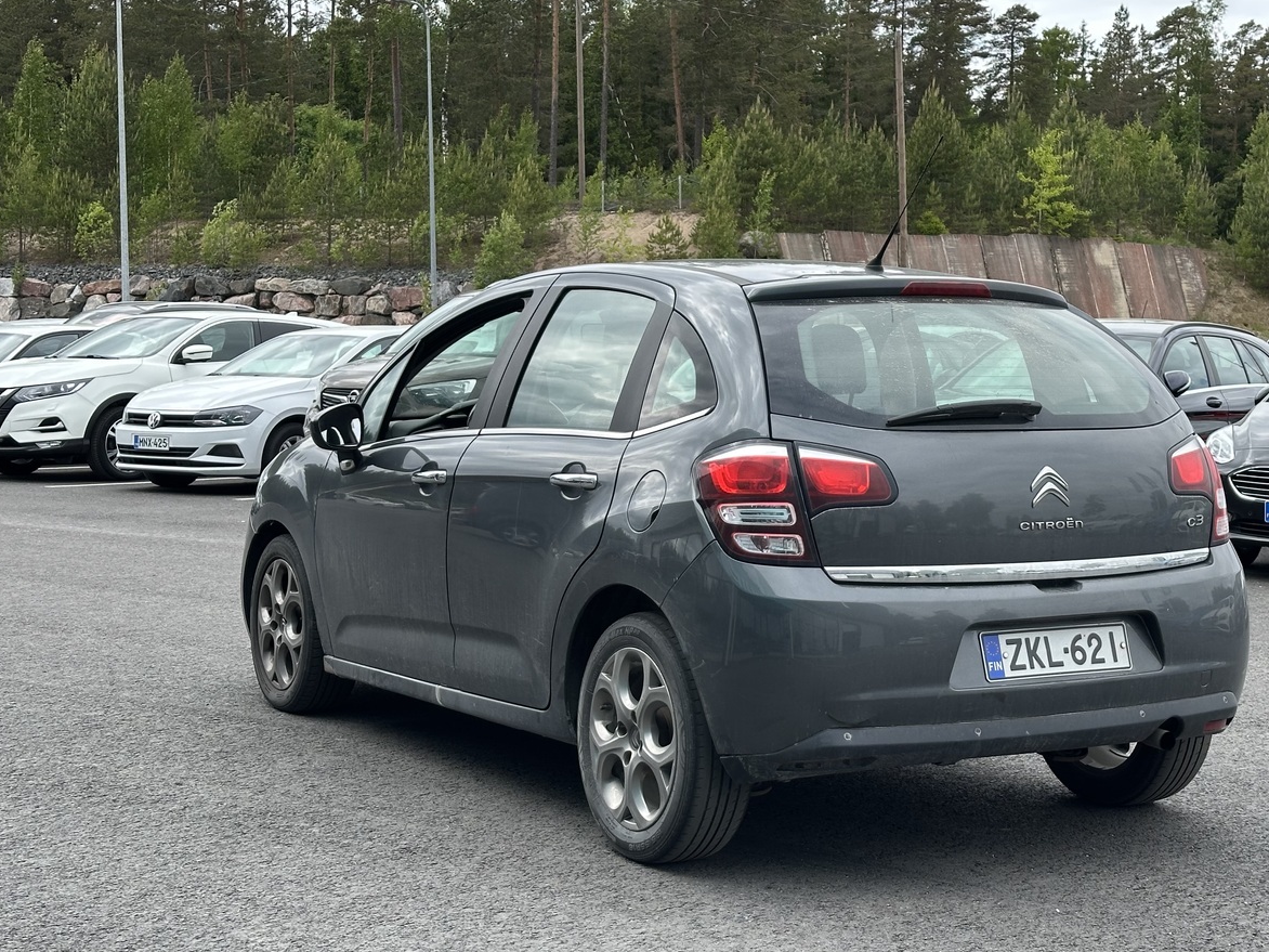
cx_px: 749
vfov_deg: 24.8
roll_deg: +0.6
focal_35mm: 59
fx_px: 2163
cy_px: 472
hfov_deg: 32.6
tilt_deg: -3.8
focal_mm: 6.86
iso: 64
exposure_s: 1/791
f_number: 1.78
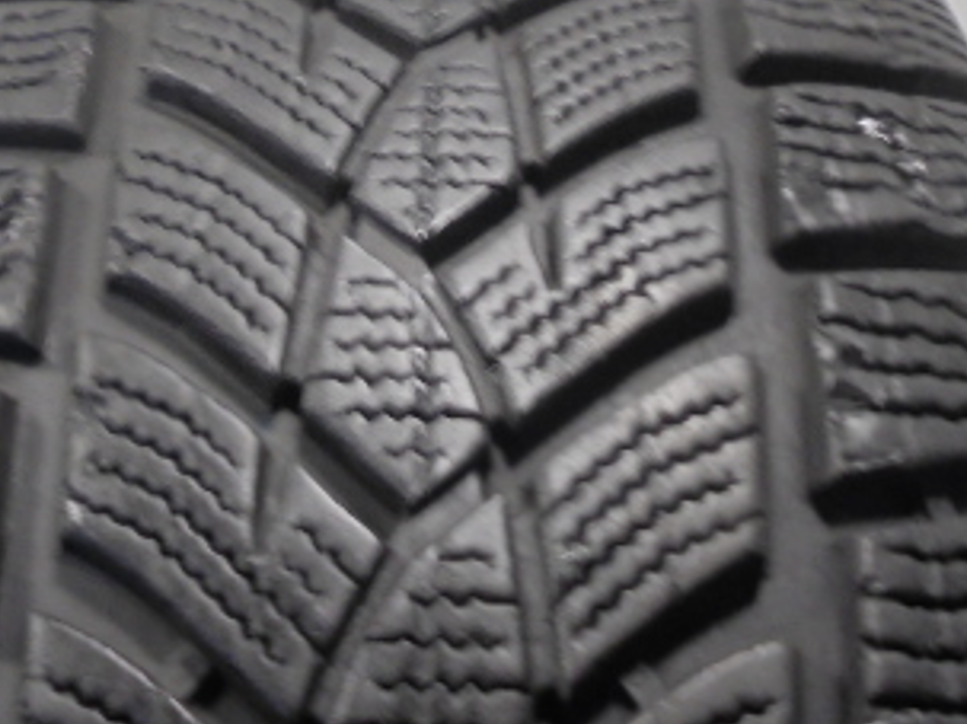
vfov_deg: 26.0
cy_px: 131
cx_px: 383
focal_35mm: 55
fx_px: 1536
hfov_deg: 34.8
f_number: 3.5
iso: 250
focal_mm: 4.6
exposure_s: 1/30
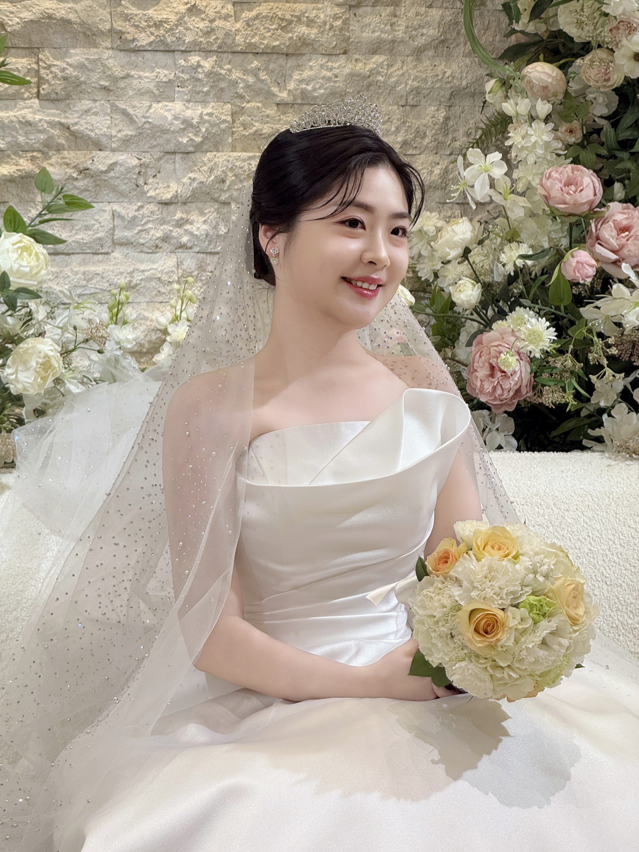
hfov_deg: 12.3
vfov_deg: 16.4
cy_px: 426
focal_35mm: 120
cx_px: 320
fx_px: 2954
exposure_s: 1/120
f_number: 2.8
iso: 80
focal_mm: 15.66
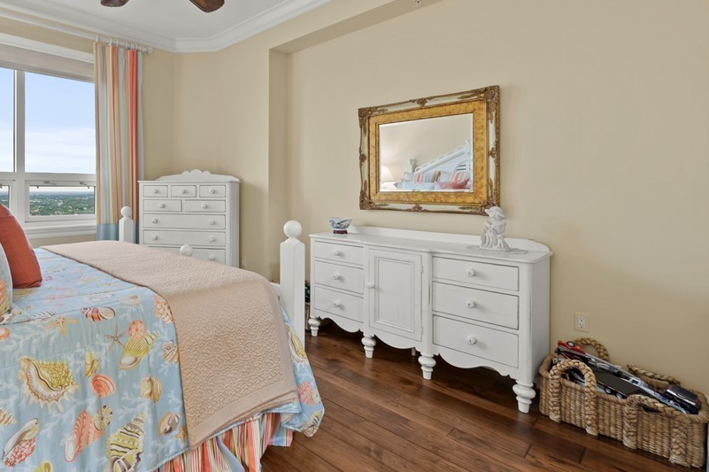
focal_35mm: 19
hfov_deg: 83.6
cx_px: 229
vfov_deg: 64.1
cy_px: 197
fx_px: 374
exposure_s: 2
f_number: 9
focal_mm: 14
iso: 320
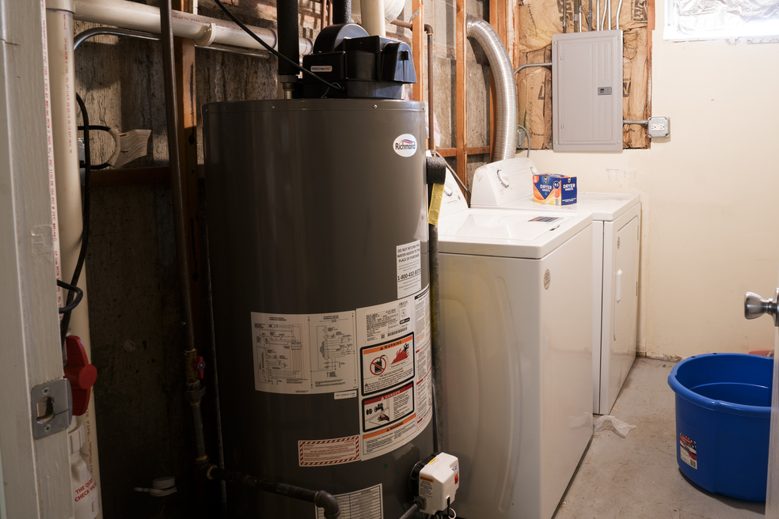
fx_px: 606
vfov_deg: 45.9
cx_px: 509
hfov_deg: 64.1
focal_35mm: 28
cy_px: 186
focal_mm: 17
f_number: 9
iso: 100
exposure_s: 4
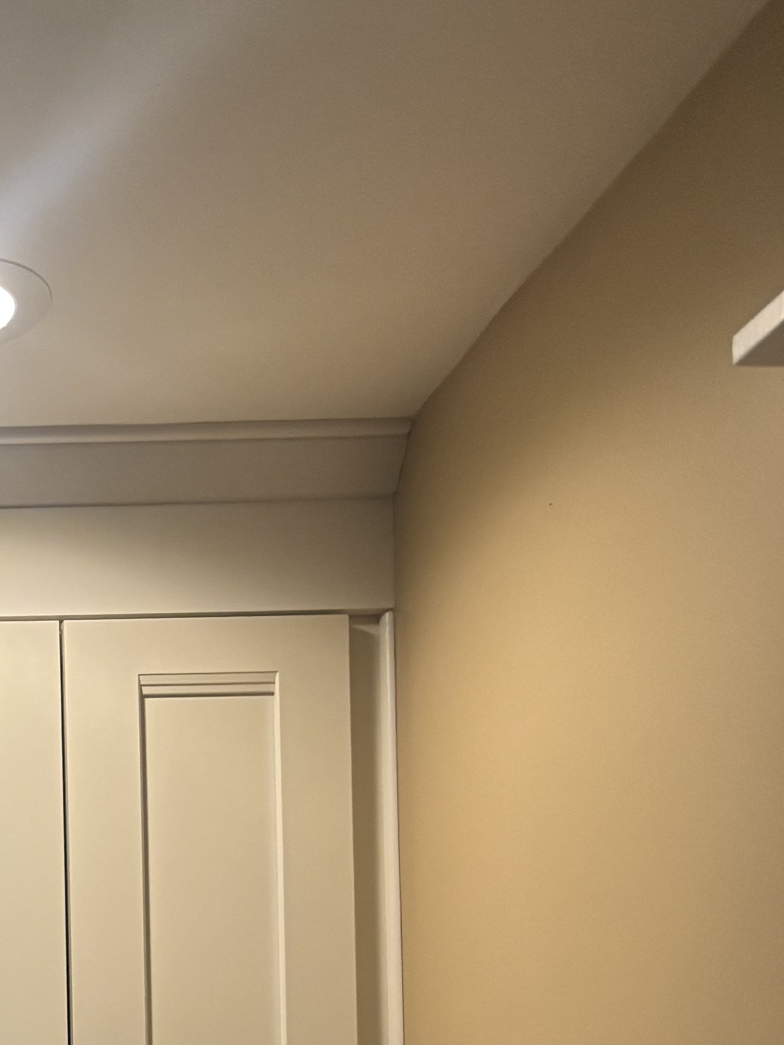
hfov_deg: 19.6
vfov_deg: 24.4
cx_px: -238
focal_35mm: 69
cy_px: 1375
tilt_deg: -2.9
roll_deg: +1.5
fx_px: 2084
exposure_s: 1/60
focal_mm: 5.96
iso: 320
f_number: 1.6
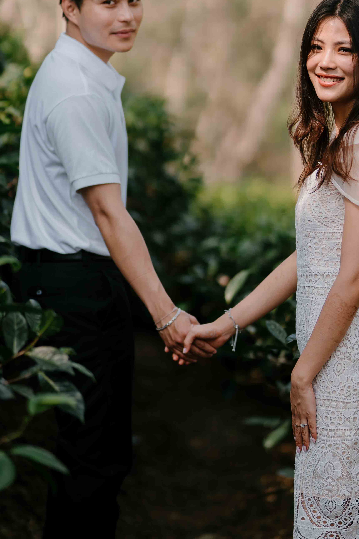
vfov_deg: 13.8
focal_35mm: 148
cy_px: 160
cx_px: 190
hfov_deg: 9.3
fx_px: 2214
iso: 64
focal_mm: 85
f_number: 1.4
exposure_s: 1/2000
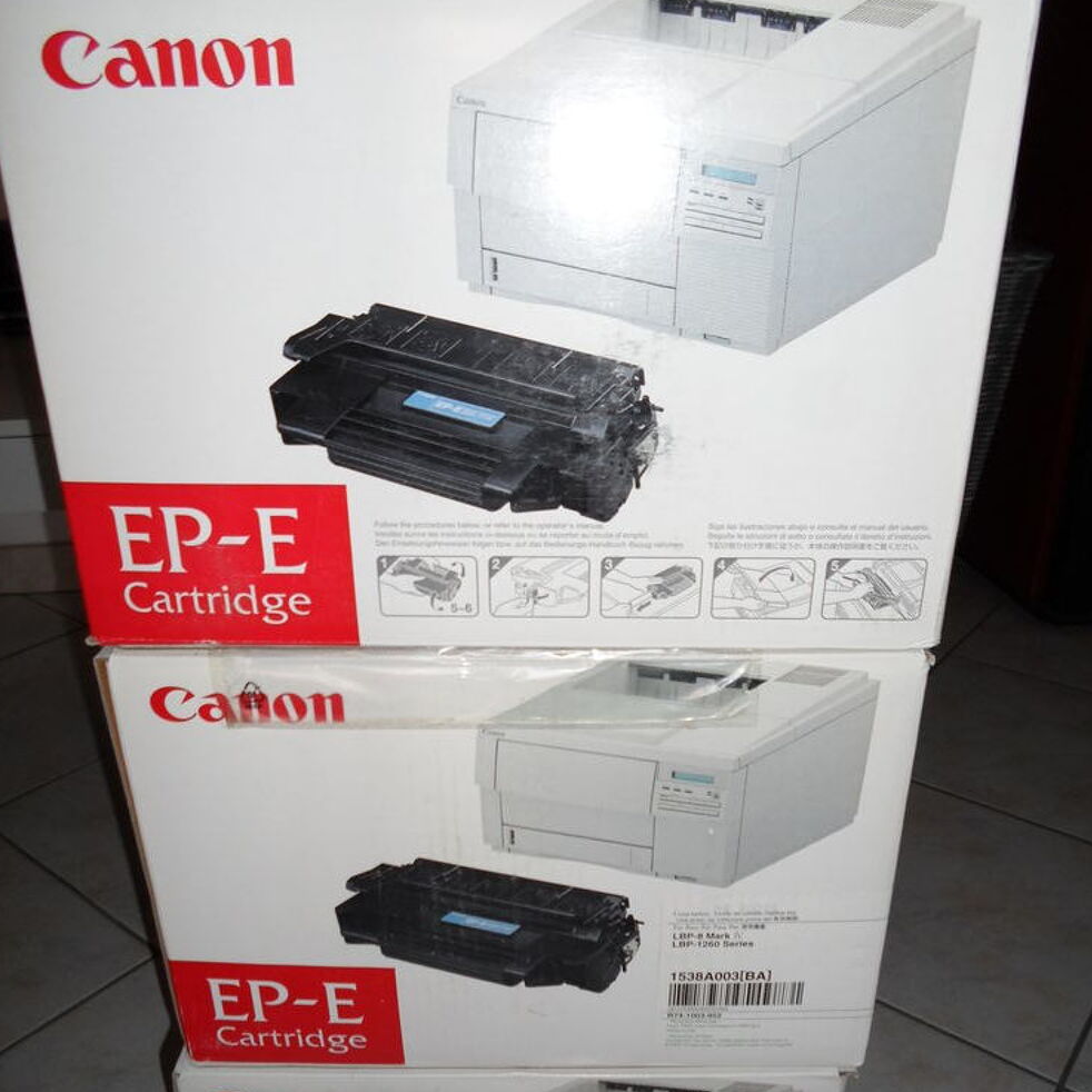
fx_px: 1071
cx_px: 547
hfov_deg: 54.0
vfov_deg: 53.7
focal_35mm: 30
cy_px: 652
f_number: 2.5
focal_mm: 4.5
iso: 100
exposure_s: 1/30
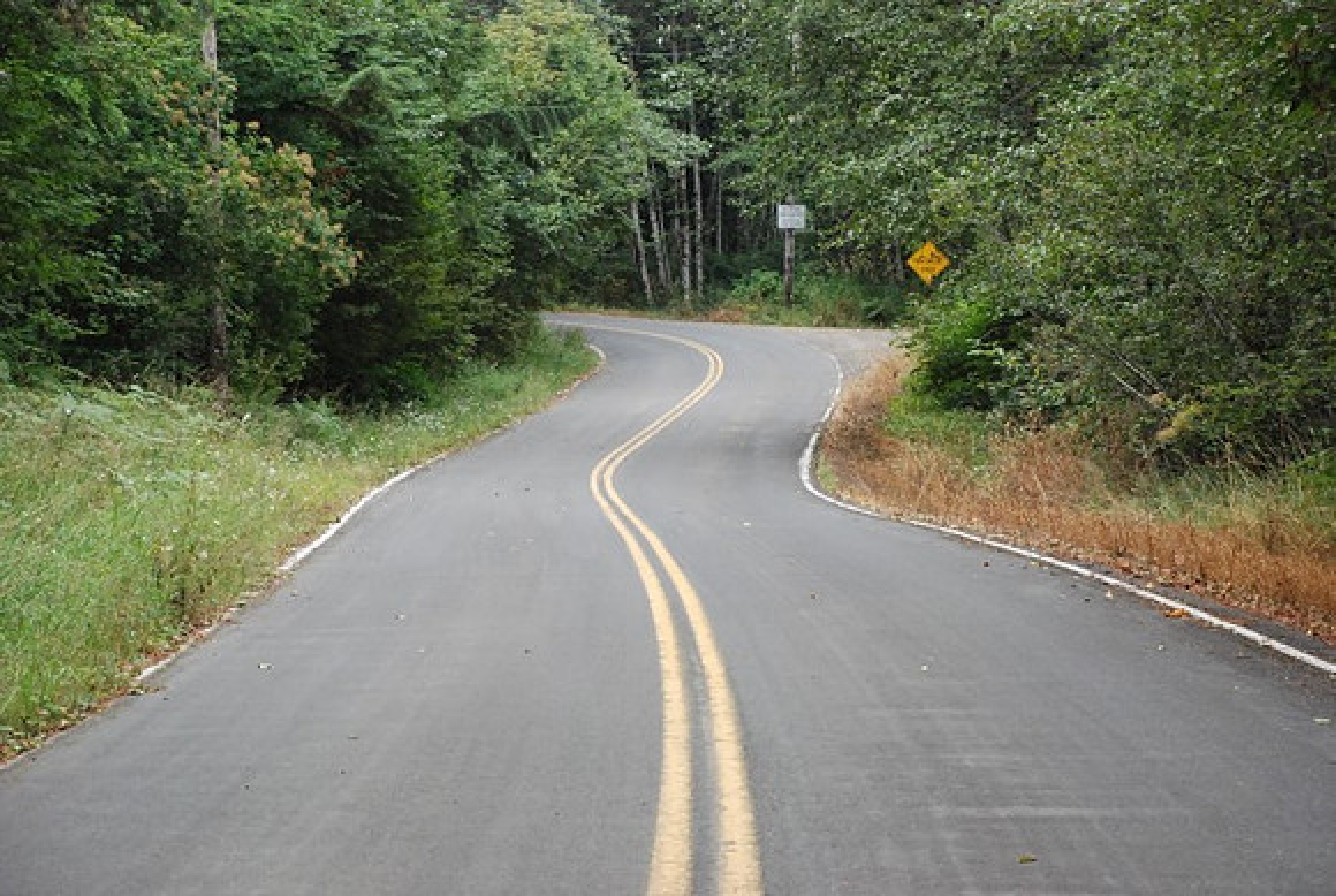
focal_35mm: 99
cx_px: 668
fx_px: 3681
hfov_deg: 20.6
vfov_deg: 13.9
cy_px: 448
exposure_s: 1/200
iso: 1600
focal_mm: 66
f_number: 5.3
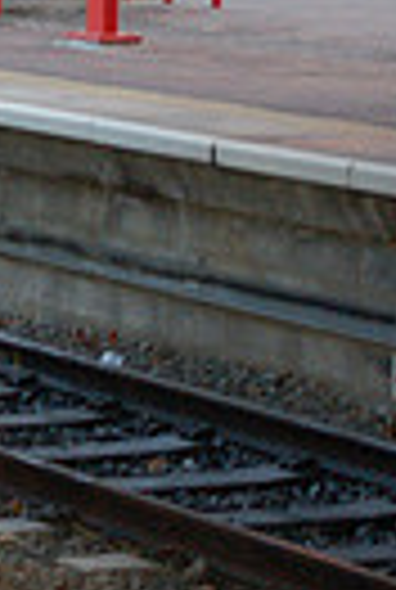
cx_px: -842
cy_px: -108
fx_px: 3693
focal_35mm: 225
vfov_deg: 9.0
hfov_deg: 5.7
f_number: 4.2
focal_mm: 34
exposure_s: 1/60
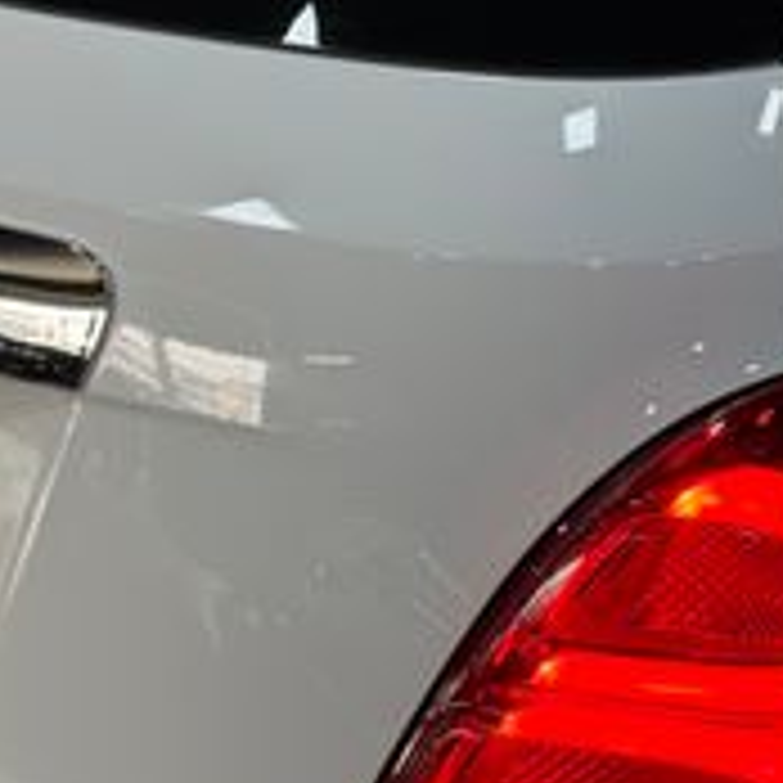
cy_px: 346
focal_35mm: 115
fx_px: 2943
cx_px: 176
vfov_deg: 15.2
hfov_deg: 15.1
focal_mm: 6.76
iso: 64
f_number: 1.78
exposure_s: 1/60
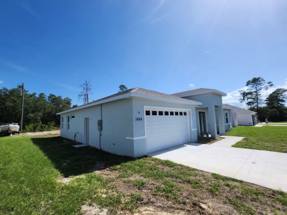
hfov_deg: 106.2
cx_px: 144
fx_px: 108
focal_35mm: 13
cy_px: 108
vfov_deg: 89.9
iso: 32
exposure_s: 1/2038
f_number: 2.2
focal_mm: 1.7
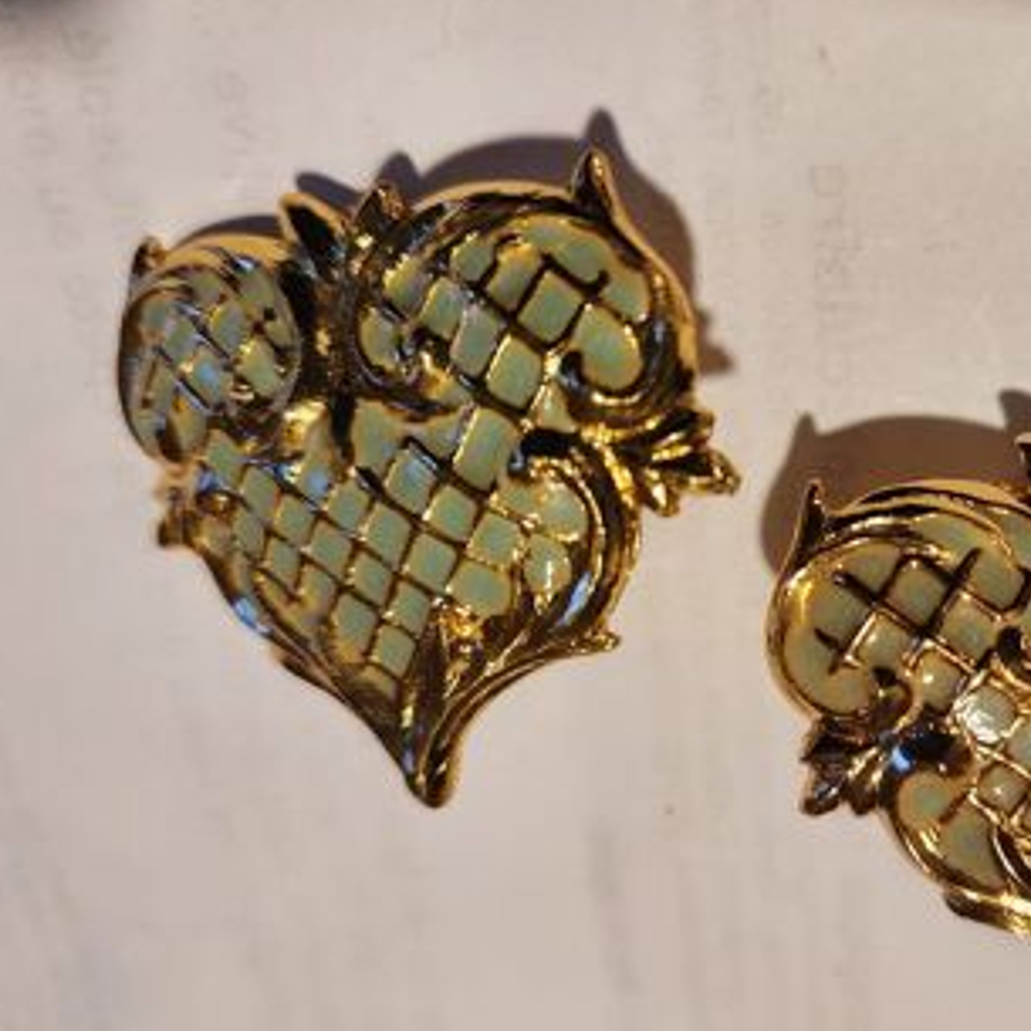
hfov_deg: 49.3
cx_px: 761
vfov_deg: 51.1
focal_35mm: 32
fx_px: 1078
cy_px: 531
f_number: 1.8
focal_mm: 5.4
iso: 320
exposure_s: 1/100
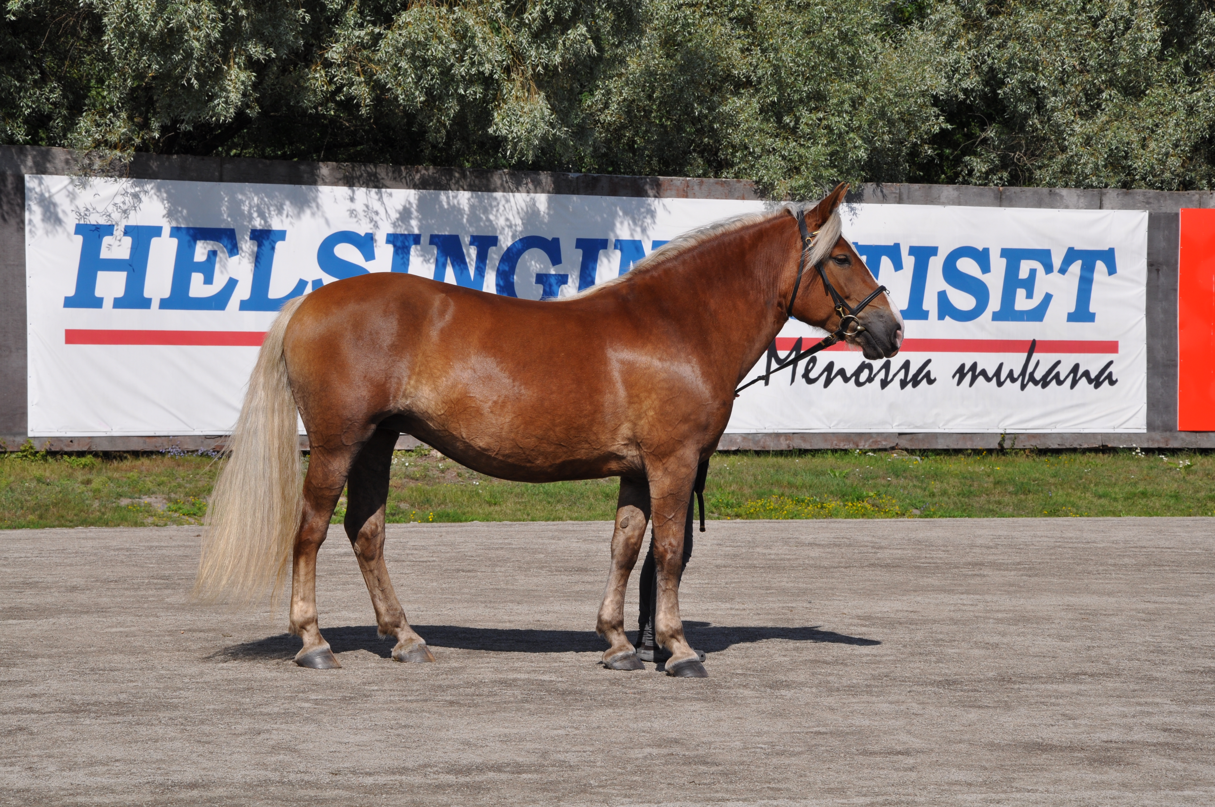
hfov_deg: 17.1
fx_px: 4045
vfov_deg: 11.4
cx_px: 608
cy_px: 404
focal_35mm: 120
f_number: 11
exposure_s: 1/500
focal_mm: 80
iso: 200
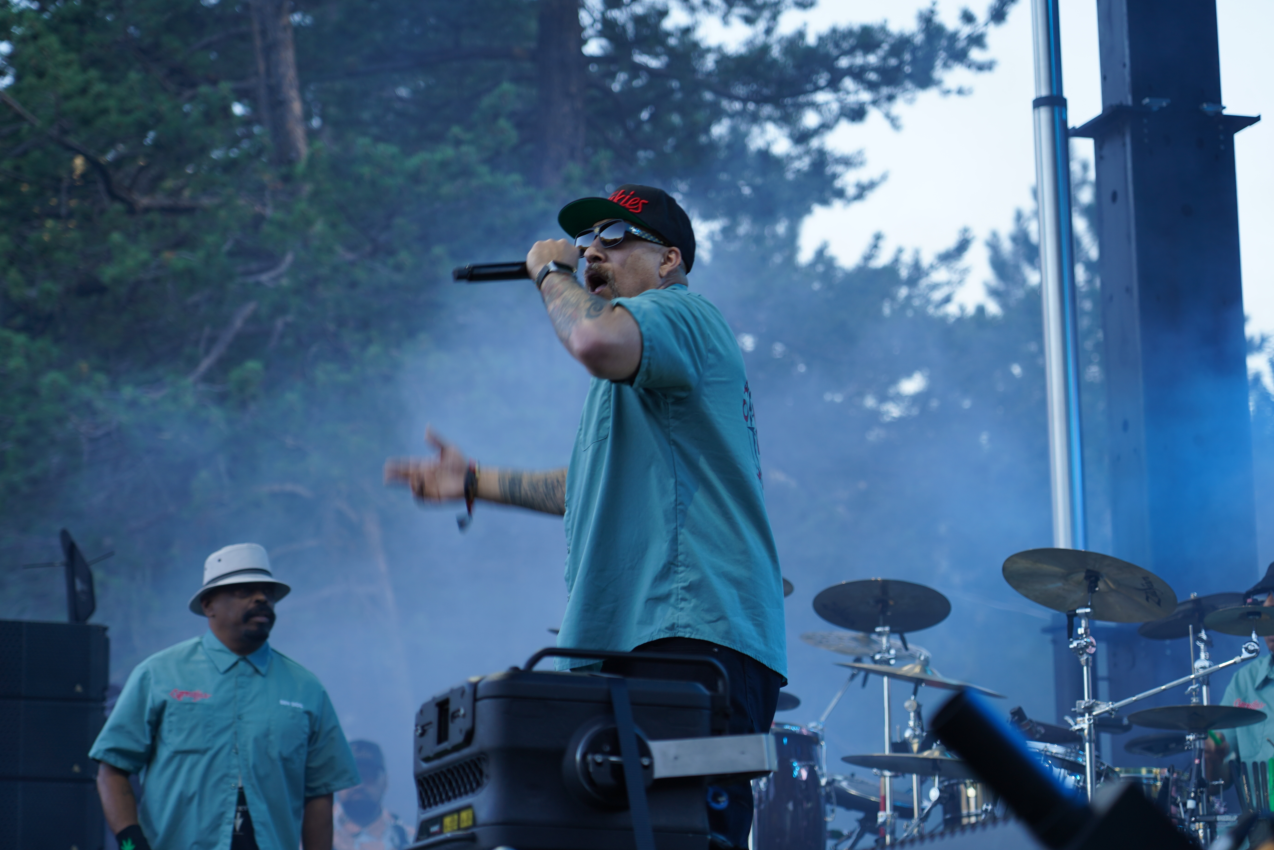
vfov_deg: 12.0
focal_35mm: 114
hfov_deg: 17.9
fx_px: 4034
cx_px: 591
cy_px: 440
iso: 160
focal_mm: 105
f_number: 4
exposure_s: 1/125
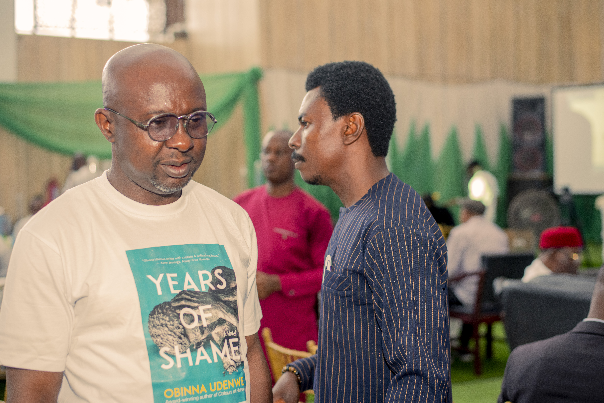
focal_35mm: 50
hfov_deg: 39.6
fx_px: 839
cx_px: 302
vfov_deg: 27.0
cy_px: 202
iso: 640
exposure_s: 1/100
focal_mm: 50
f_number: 2.5
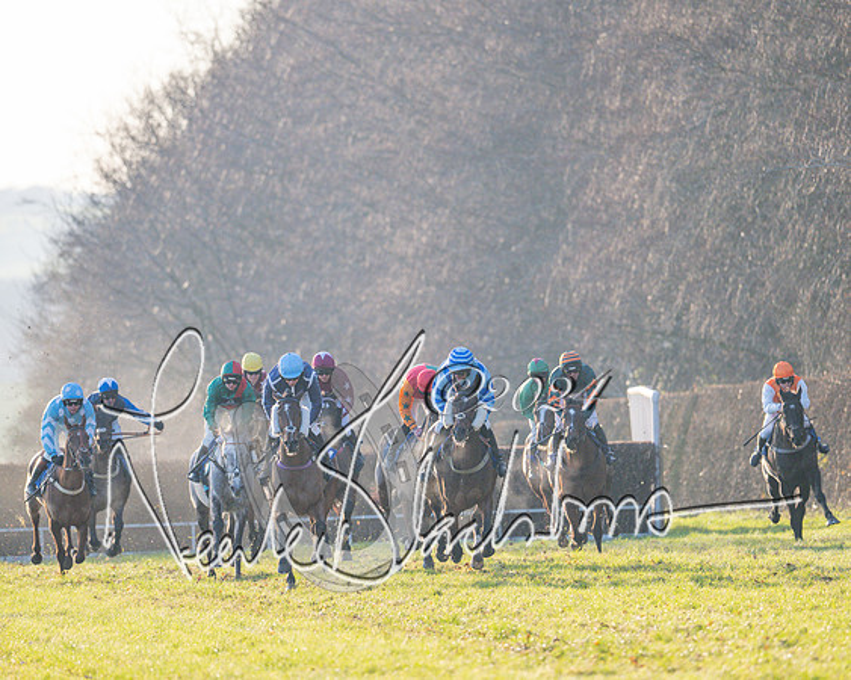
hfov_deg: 4.0
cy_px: 315
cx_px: 452
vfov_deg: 3.2
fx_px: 12160
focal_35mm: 483
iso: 800
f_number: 5
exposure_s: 1/2000
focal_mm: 400
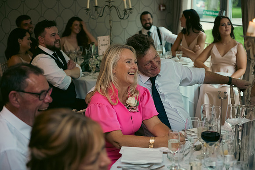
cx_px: 128
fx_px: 439
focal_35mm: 62
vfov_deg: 21.9
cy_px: 85
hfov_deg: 32.4
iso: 1000
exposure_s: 1/160
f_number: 3.5
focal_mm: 62
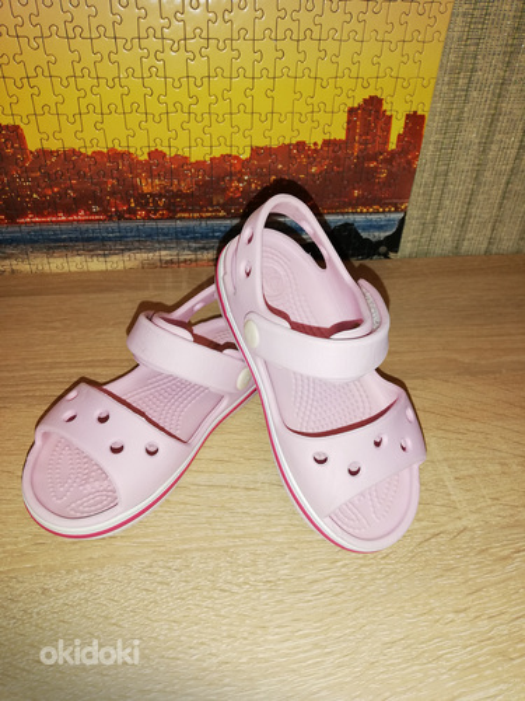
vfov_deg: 67.3
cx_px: 262
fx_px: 526
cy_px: 350
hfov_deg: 53.1
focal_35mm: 26
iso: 100
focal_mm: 3.81
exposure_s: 1/50
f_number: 2.2
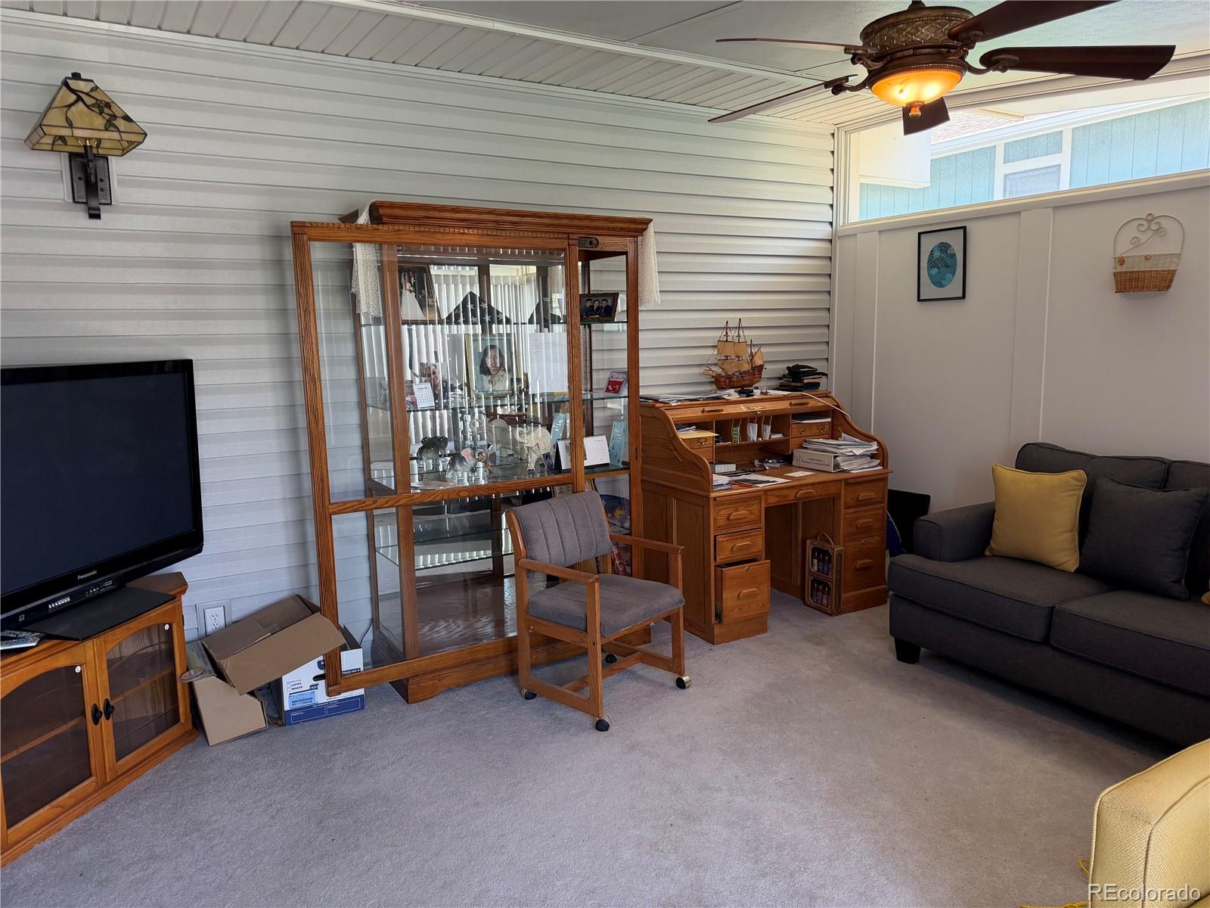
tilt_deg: -8.3
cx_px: 605
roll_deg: +1.4
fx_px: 839
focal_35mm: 24
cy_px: 454
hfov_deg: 71.6
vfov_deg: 56.8
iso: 200
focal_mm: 6.76
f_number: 1.78
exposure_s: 1/125
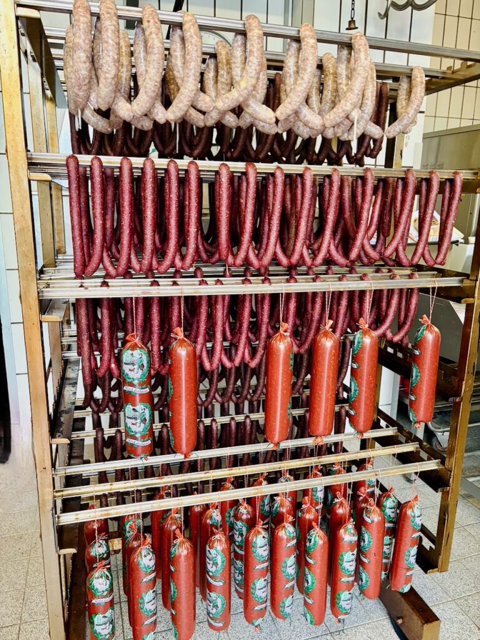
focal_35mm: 26
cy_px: 320
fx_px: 481
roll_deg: -1.3
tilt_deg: -11.7
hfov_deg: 53.1
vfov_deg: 67.3
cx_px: 240
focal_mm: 5.96
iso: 320
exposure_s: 1/50
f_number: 1.6
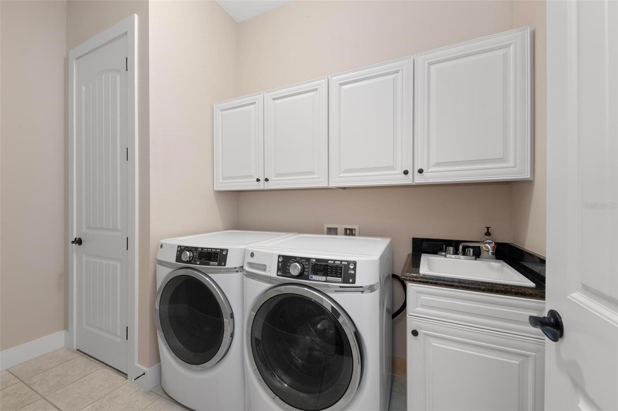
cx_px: 309
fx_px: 240
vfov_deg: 81.1
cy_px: 206
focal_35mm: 14
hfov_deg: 104.3
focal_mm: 14
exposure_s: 1/2.5
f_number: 8
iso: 200
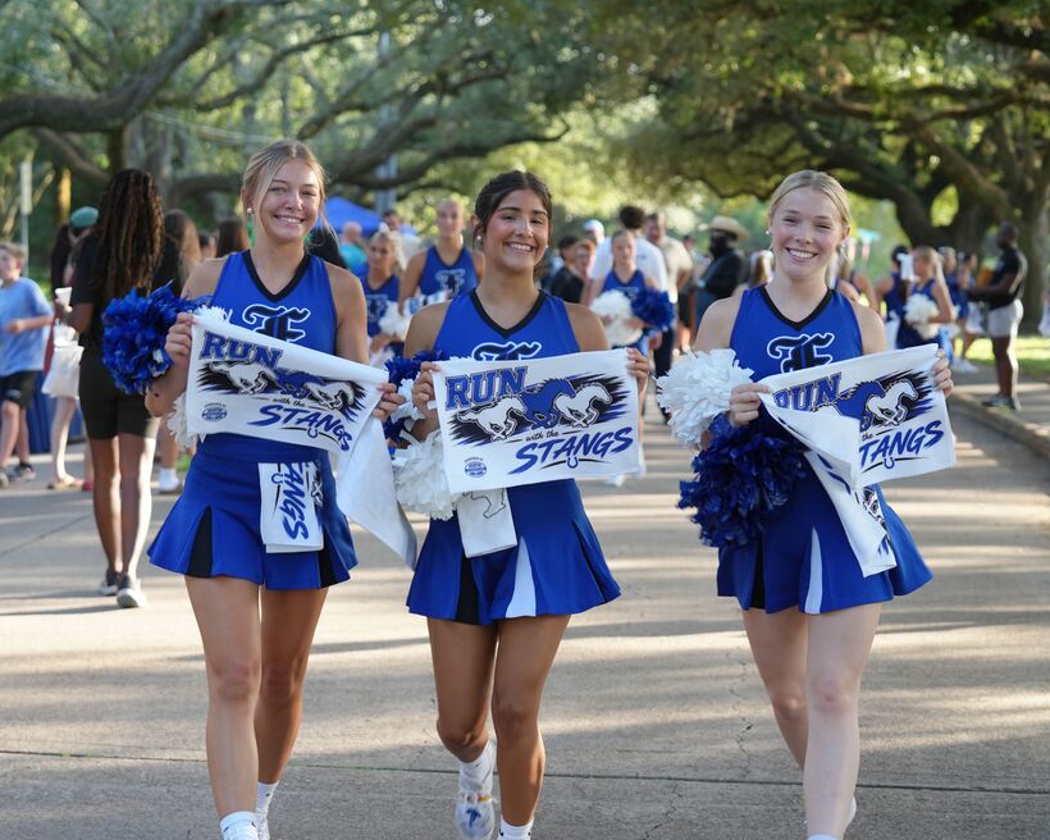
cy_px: 407
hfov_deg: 23.3
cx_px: 493
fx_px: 2548
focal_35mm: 82
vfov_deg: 18.7
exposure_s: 1/160
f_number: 4
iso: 400
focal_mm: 70
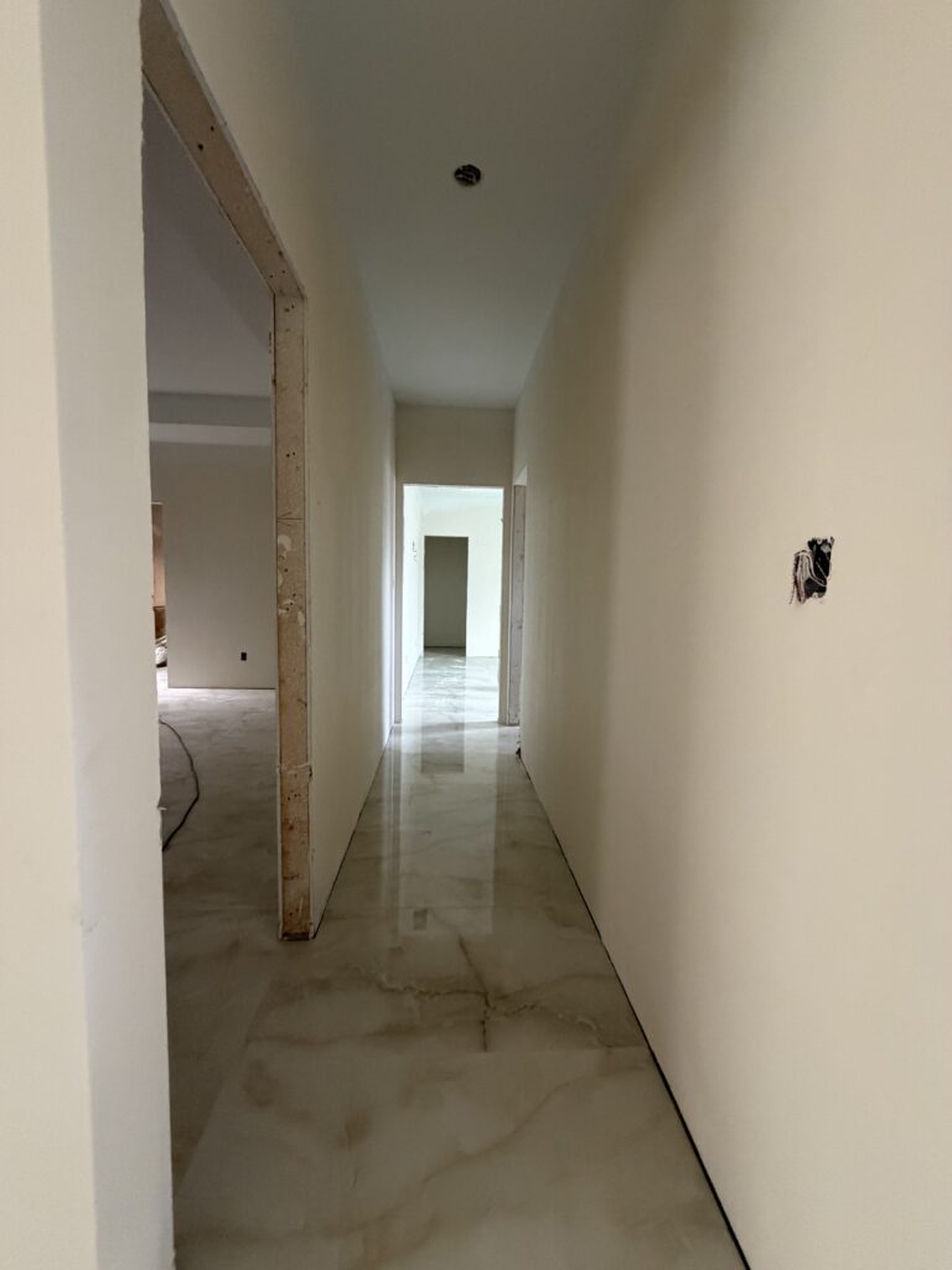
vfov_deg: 102.1
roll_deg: -1.3
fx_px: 513
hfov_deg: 85.7
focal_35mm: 14
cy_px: 635
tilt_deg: -3.5
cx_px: 476
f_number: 2.2
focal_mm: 2.22
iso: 500
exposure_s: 1/60
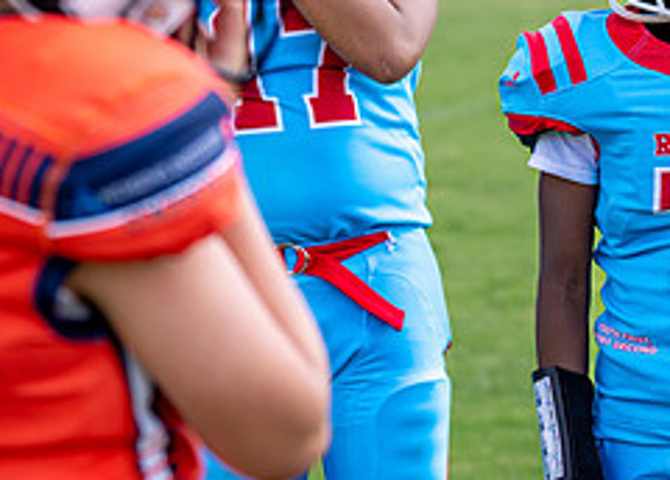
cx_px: 662
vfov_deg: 7.3
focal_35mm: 196
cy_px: 88
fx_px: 3734
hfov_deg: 10.2
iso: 100
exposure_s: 1/1000
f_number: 2.8
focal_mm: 70
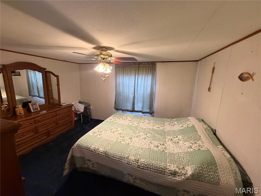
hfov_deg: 102.1
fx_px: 106
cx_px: 130
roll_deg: -2.1
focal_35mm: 14
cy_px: 98
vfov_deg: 85.7
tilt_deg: -11.1
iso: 500
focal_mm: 2.22
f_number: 2.2
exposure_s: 1/60
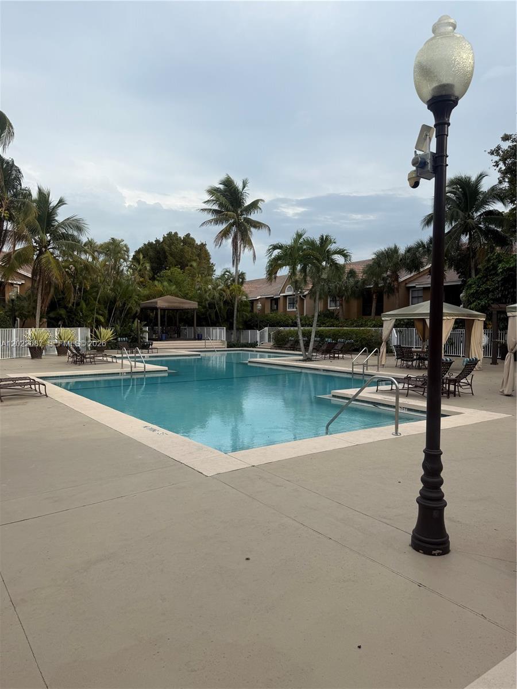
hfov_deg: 56.8
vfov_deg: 71.6
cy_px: 344
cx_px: 258
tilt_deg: -2.6
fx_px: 478
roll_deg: -0.3
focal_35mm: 24
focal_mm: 6.76
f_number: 1.78
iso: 80
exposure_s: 1/2611
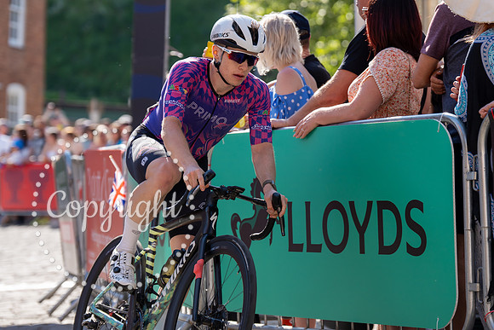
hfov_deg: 13.5
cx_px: 263
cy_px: 123
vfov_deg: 9.1
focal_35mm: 152
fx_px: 2080
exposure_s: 1/1000
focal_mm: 121
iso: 200
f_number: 3.5
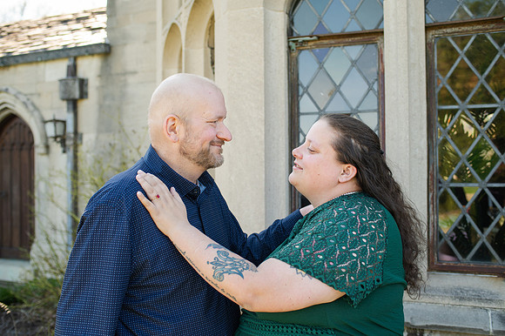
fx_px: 491
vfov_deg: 37.8
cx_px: 252
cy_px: 168
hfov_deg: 54.5
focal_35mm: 35
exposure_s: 1/640
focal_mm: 35
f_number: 3.2
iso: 400
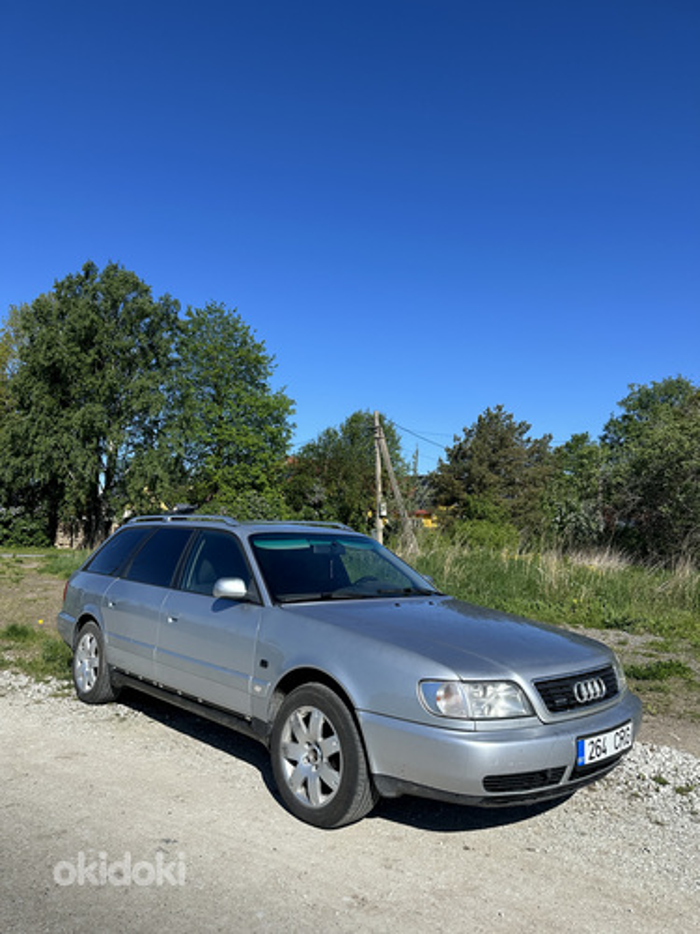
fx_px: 647
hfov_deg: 56.8
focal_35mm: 24
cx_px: 350
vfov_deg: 71.6
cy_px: 467
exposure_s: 1/4762
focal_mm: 6.86
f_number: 1.78
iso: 80
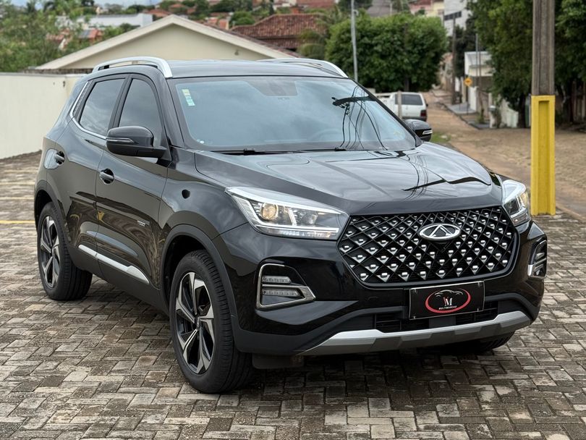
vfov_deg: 30.3
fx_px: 813
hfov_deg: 39.6
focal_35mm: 48
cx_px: 293
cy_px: 220
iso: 64
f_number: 1.78
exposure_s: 1/2415
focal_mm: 6.76
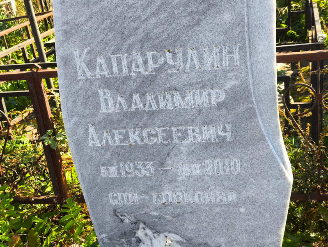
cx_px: 164
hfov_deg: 38.2
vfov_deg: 29.1
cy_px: 124
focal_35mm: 50
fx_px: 474
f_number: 1.7
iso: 50
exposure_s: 1/209
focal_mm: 4.71
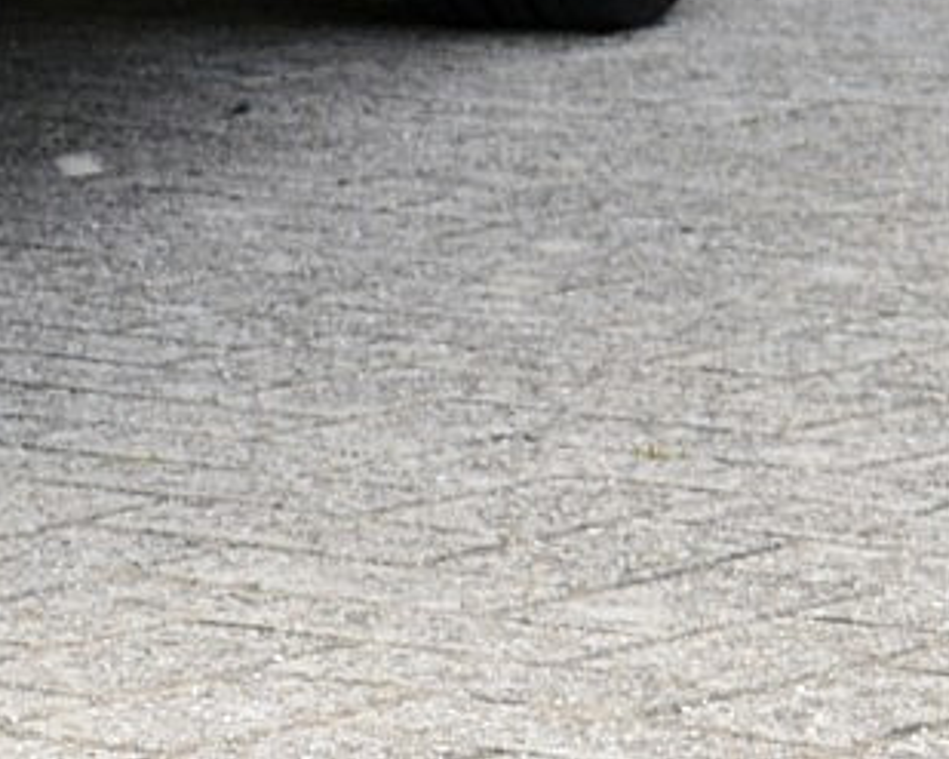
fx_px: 7890
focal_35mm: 281
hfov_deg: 6.5
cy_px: -897
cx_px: -1394
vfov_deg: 5.4
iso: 400
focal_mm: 38
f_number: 9
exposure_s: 1/100
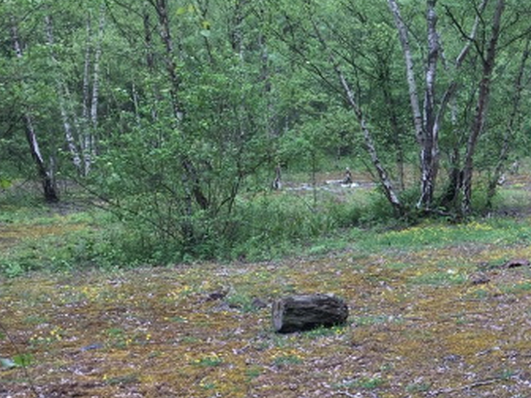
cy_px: 237
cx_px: 583
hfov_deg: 26.0
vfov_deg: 21.3
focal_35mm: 69
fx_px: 1058
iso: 32
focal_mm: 4.15
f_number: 2.2
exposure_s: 1/119
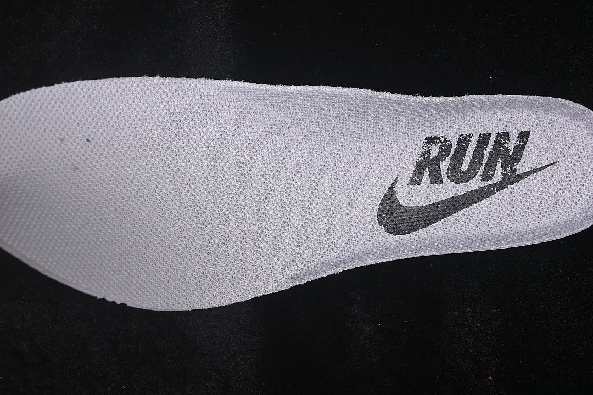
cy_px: 198
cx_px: 296
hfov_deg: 27.0
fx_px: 1235
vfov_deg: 18.2
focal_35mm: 75
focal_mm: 50
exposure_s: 1/80
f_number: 7.1
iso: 160
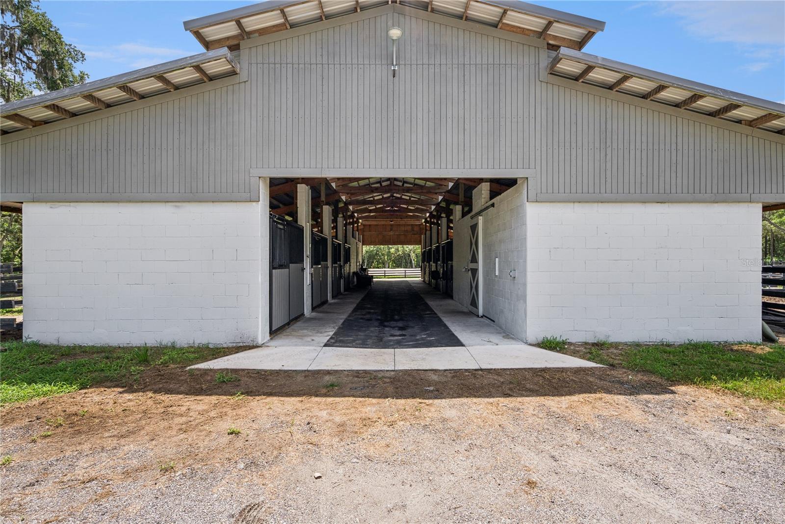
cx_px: 392
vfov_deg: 67.4
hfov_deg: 90.0
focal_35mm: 18
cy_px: 262
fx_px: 393
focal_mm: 18
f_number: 9
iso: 80
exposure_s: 1/100
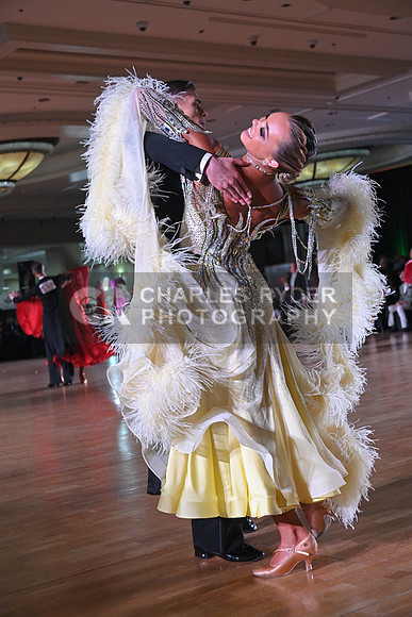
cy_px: 308
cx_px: 206
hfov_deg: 24.6
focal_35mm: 55
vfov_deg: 36.2
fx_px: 944
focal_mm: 55
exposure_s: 1/400
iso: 4000
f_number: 5.6
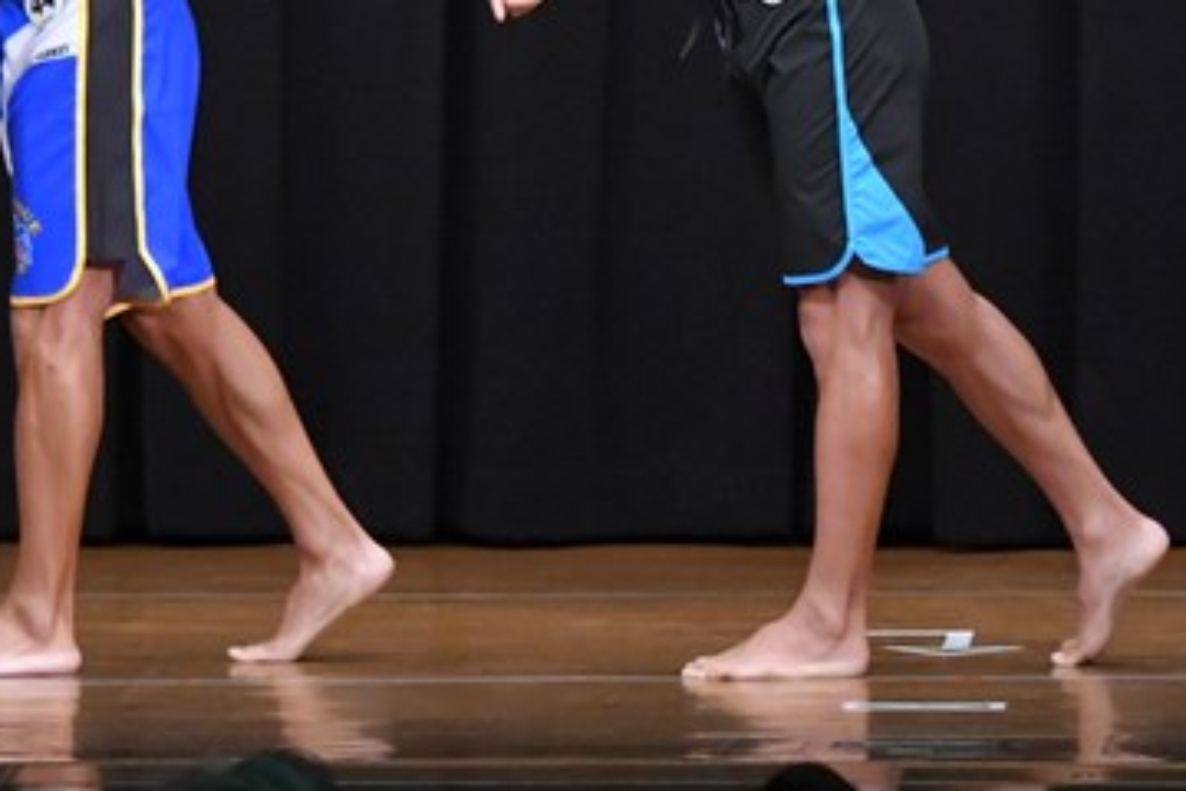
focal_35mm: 467
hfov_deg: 4.4
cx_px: 861
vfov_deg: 2.9
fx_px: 15384
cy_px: -46
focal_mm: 145
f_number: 5.6
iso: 8000
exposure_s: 1/400
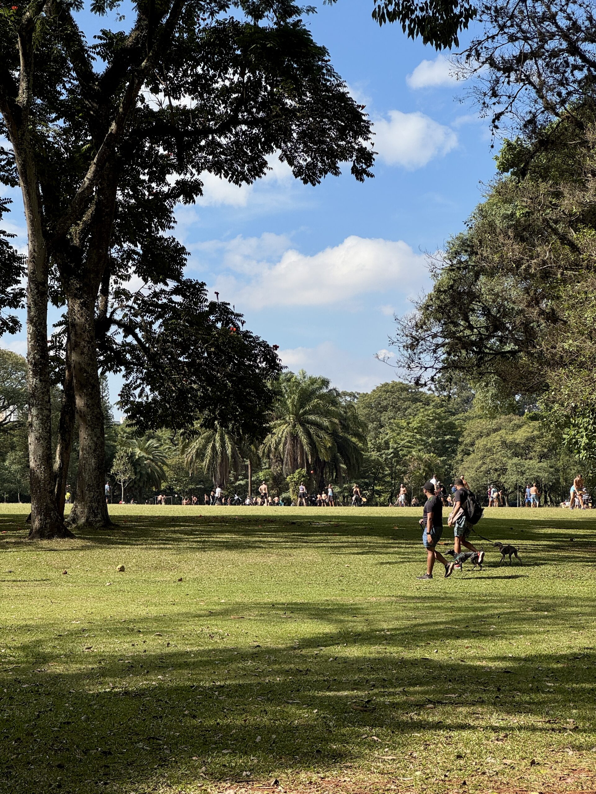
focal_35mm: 77
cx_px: 298
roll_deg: +0.0
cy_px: 397
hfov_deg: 19.1
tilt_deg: +5.5
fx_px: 1768
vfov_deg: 25.3
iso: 25
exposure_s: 1/896
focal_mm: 9
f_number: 2.8
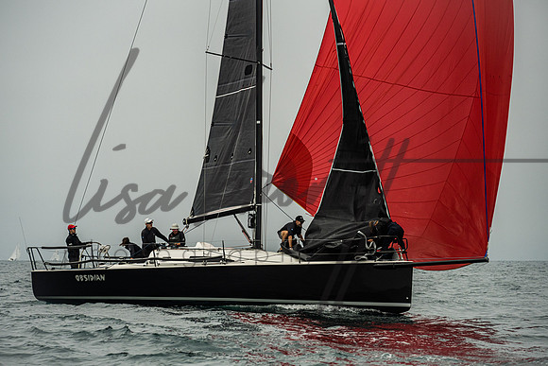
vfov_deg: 7.5
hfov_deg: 11.1
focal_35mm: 184
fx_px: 2808
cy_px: 184
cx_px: 254
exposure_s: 1/3200
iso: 400
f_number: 6.3
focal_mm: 170
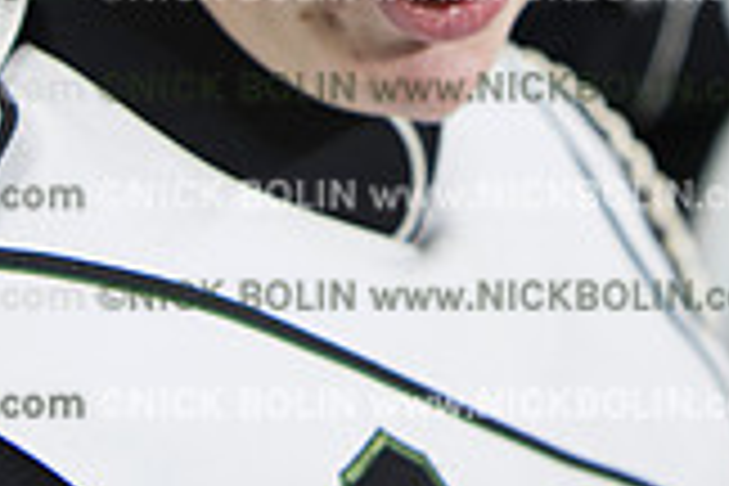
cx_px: 441
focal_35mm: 86
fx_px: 1741
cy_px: -326
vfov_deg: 14.4
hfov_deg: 23.6
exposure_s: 1/800
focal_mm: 24
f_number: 2.8
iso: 1250
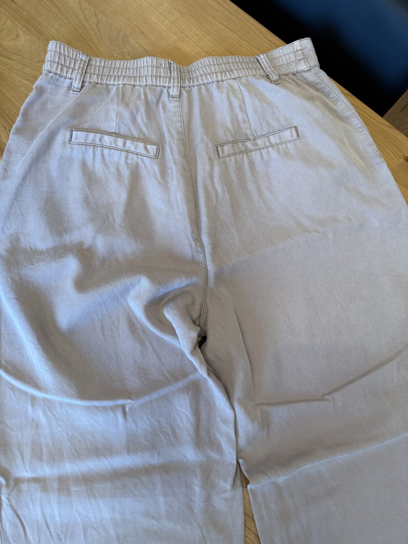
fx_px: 377
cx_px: 204
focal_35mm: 24
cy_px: 272
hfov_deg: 56.8
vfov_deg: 71.6
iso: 200
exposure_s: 1/60
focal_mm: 6.76
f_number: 1.78
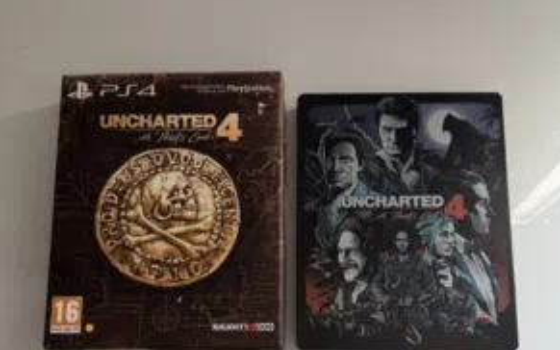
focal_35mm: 35
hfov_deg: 55.3
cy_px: 277
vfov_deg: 35.2
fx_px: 534
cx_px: 287
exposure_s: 1/121
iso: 80
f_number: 1.78
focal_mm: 6.76
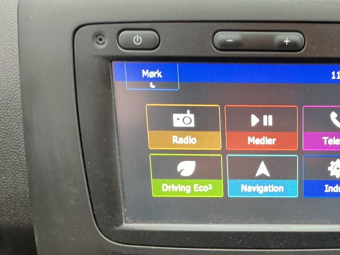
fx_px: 579
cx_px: 312
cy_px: 234
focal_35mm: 59
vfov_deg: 24.1
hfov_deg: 31.1
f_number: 1.8
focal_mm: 3
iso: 250
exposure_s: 1/40
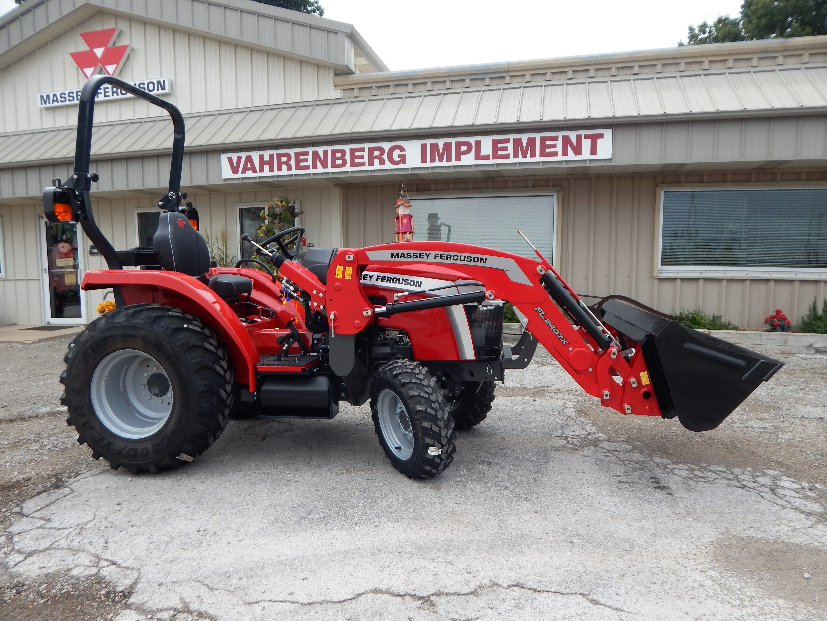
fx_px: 526
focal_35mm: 22
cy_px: 310
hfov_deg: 76.4
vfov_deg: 61.1
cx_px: 414
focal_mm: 4
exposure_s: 1/80
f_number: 3
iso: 125
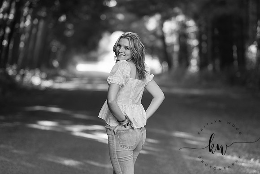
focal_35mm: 140
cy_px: 87
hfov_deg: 14.7
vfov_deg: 9.8
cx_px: 130
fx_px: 1011
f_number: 2.8
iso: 400
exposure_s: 1/250
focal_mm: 140
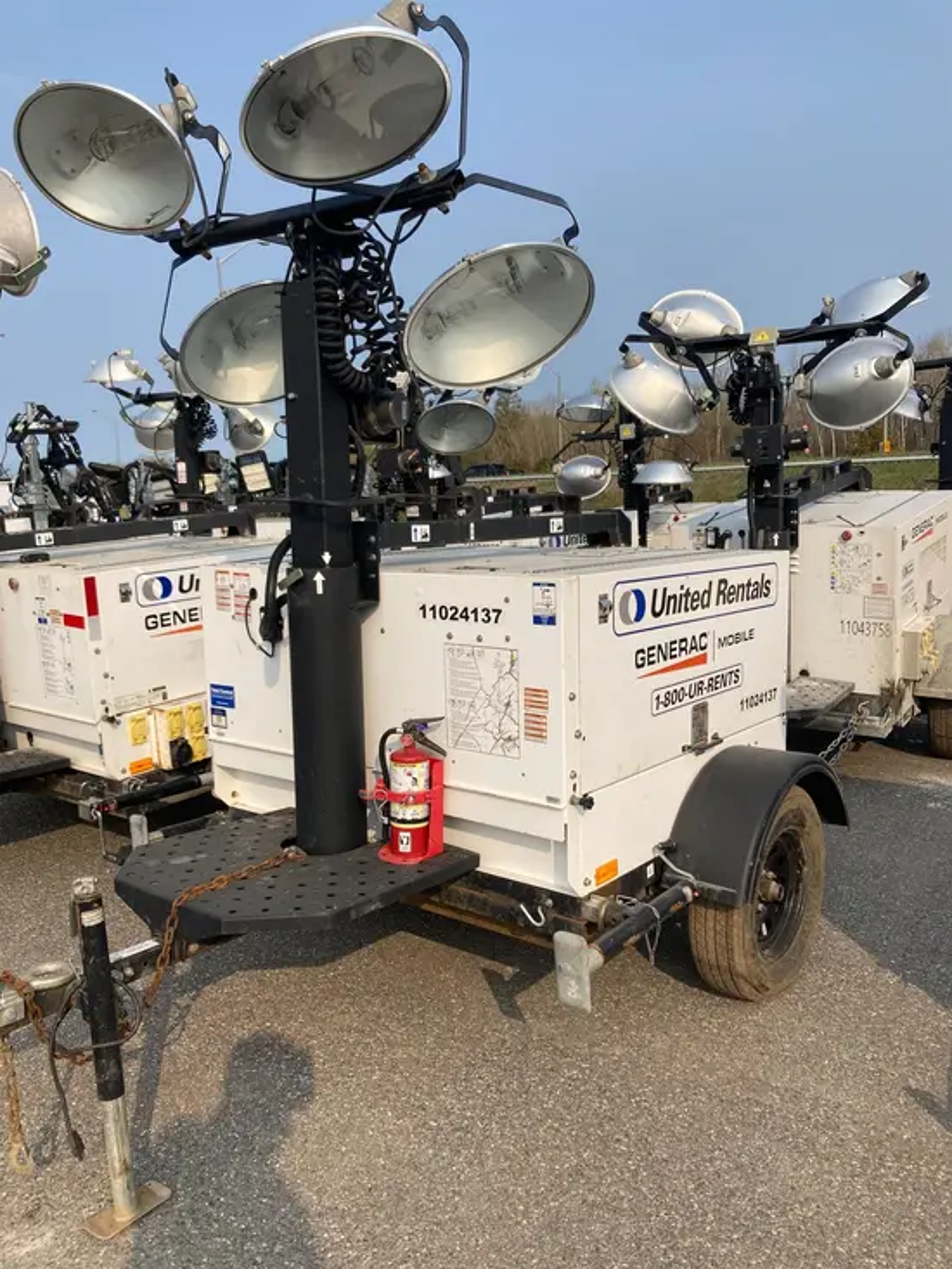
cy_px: 634
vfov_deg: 63.4
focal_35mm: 28
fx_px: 1026
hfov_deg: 49.8
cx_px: 476
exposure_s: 1/2000
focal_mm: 3.99
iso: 20
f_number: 1.8
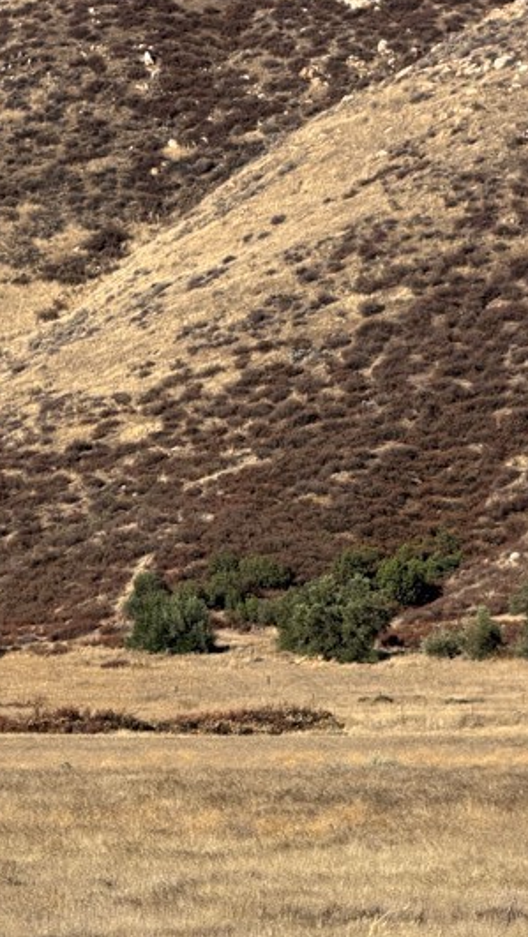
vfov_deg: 10.2
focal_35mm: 210
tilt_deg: -0.7
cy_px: 715
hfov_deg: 5.8
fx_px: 5223
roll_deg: +1.8
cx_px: 201
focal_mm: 16.89
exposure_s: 1/638
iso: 25
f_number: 2.8
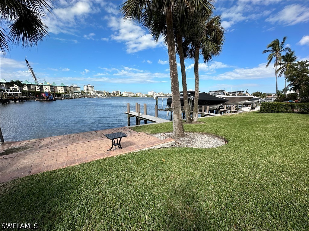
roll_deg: -1.9
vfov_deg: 85.7
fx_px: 125
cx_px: 154
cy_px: 116
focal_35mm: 14
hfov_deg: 102.1
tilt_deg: -8.4
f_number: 2.2
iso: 50
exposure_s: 1/1916
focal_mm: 2.22
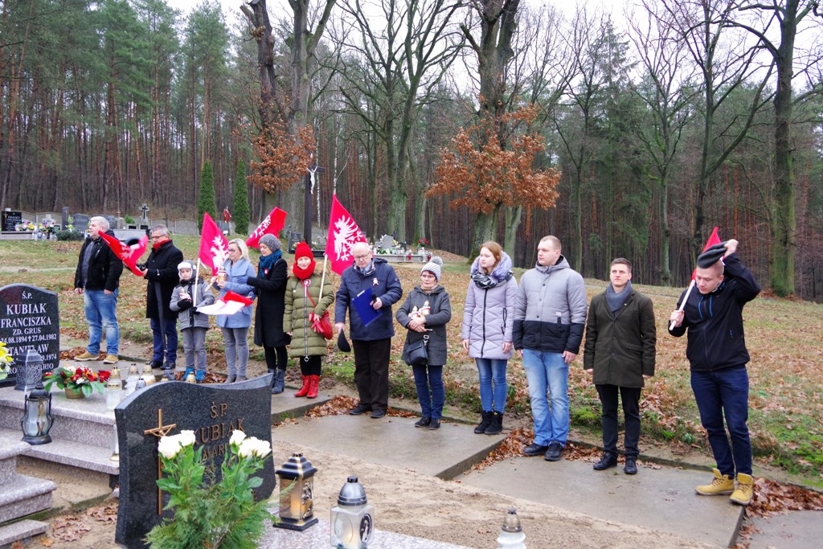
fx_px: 709
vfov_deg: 42.3
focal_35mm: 31
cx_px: 412
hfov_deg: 60.3
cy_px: 274
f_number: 6.3
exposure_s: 1/50
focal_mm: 21
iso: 1600
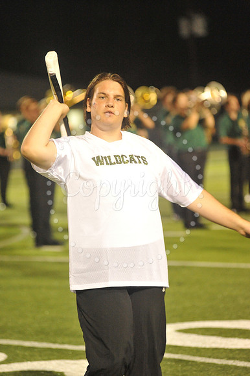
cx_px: 125
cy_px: 188
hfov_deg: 7.4
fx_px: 1929
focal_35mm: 185
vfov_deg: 11.1
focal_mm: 185
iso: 6400
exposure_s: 1/250
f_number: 4
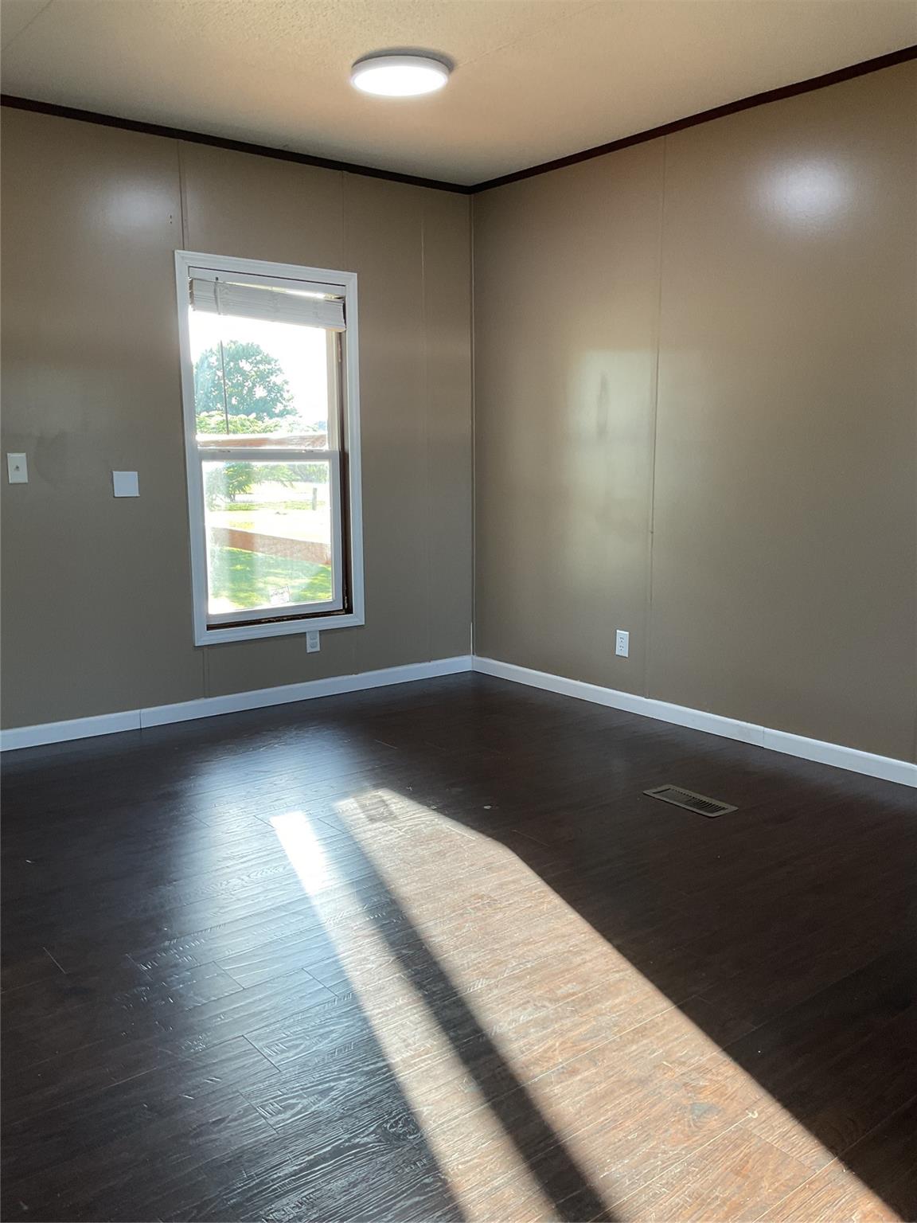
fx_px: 1024
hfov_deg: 48.2
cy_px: 612
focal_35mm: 29
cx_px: 458
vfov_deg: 61.7
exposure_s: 1/60
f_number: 1.8
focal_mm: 3
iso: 40
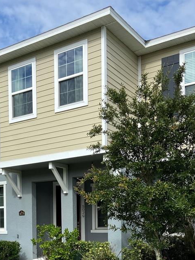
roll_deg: +0.9
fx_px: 368
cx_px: 68
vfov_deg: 36.6
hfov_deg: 29.5
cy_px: 232
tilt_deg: +1.4
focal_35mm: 49
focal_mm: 4.25
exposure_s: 1/2688
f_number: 1.8
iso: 32
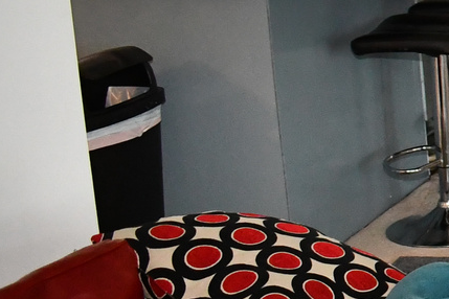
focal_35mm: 129
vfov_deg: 10.6
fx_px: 1609
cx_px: 1024
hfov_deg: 12.8
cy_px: 36
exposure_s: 1/60
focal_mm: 18
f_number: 4
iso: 2500
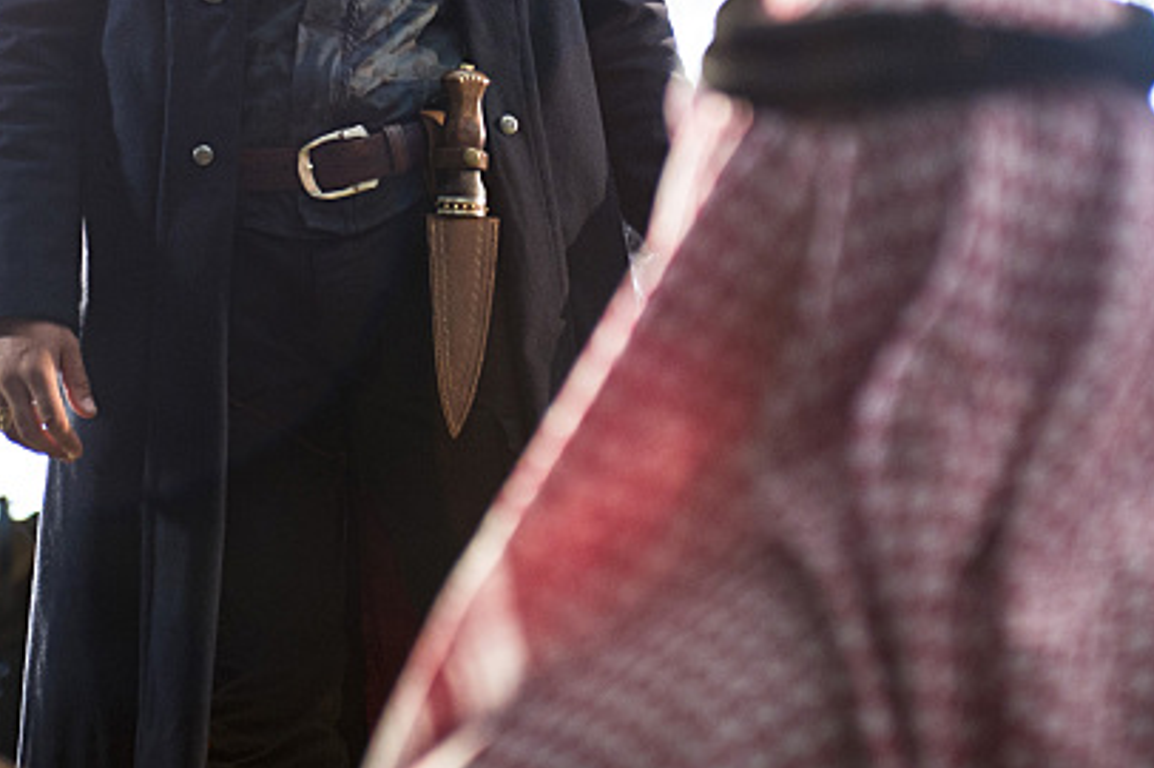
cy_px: 27
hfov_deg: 14.9
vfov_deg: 9.9
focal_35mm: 138
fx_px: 4420
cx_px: 594
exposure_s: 1/160
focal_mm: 70
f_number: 2.8
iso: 1000
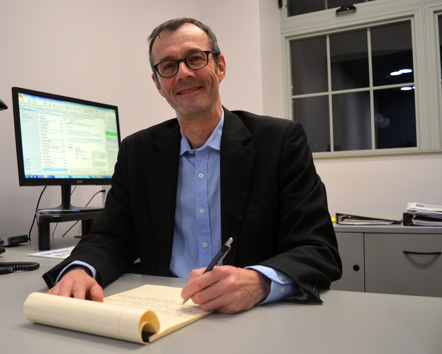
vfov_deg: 39.2
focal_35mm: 38
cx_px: 180
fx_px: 497
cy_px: 178
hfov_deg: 47.7
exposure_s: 1/60
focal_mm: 22
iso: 800
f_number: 4
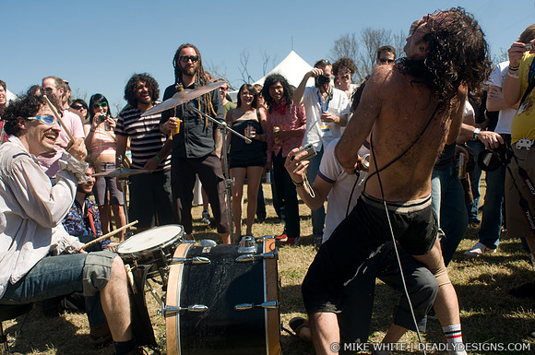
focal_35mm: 30
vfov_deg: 43.5
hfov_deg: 62.0
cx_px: 268
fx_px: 445
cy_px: 178
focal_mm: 20
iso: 100
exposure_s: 1/1000
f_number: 4
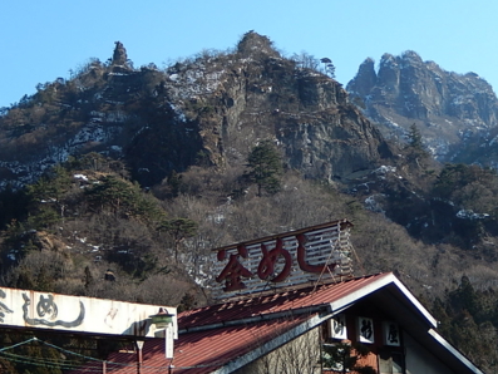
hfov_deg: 25.3
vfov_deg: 19.1
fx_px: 1108
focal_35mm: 77
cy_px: 118
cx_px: 283
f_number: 4.5
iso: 125
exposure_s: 1/500
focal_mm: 9.2
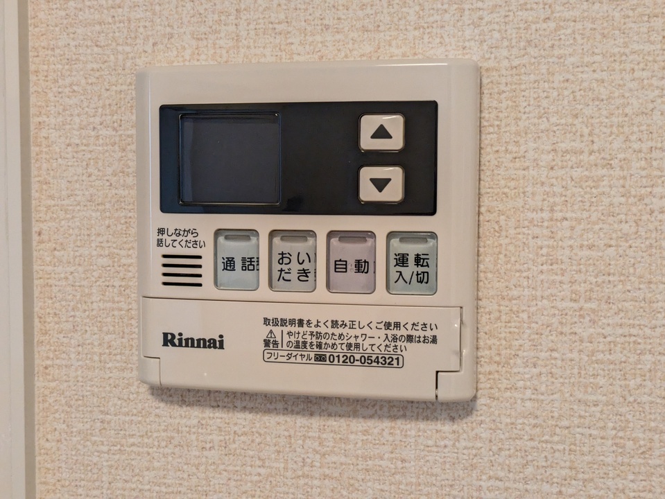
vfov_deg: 28.6
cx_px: 332
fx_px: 980
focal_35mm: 51
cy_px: 250
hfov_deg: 37.5
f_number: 1.89
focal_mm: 5.43
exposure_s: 1/120
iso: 323
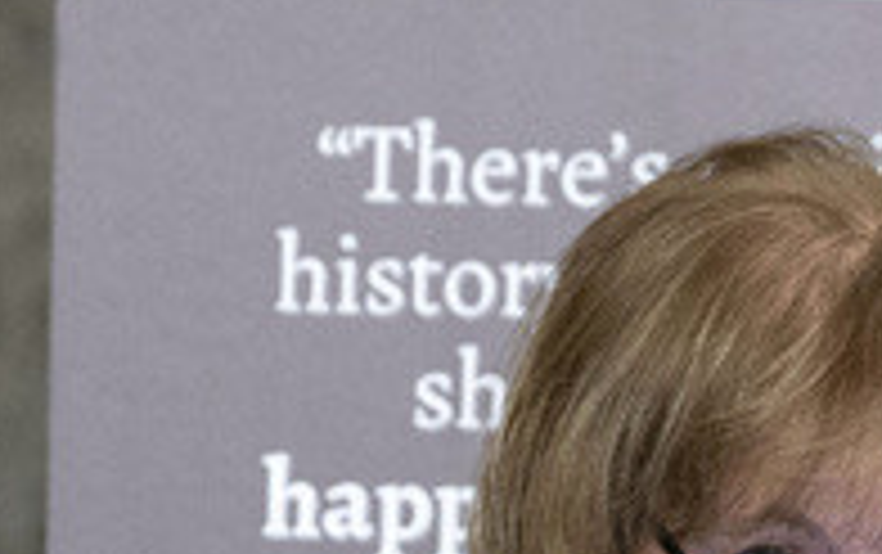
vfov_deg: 1.2
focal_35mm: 1063
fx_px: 25581
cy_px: 705
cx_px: 765
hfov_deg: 2.0
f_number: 4
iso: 2500
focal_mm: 400
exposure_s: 1/320
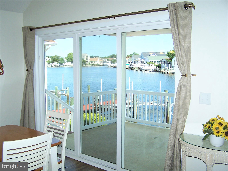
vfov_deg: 37.7
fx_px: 250
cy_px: 86
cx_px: 114
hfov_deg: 49.0
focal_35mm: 38
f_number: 2.8
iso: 80
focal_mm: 6.3
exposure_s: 1/500
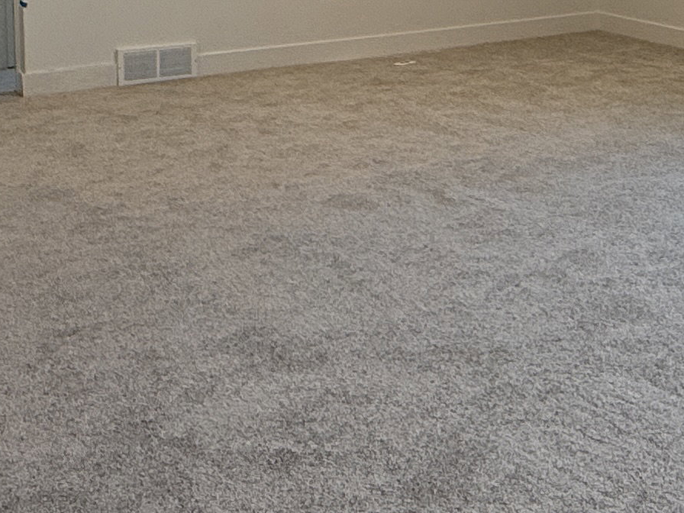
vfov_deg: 21.6
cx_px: 747
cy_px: -98
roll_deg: +0.6
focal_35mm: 63
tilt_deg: -1.6
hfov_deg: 28.1
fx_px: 1245
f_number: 2.2
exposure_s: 1/120
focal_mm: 2.22
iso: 80
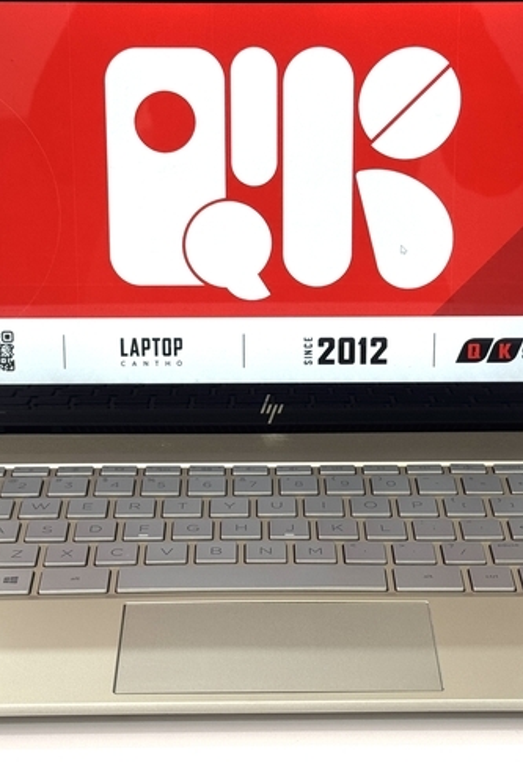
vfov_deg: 25.3
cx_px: 289
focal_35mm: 80
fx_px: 1742
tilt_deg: -20.8
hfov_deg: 17.1
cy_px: 328
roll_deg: +1.0
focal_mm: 6.76
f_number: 1.78
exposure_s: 1/144
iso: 50
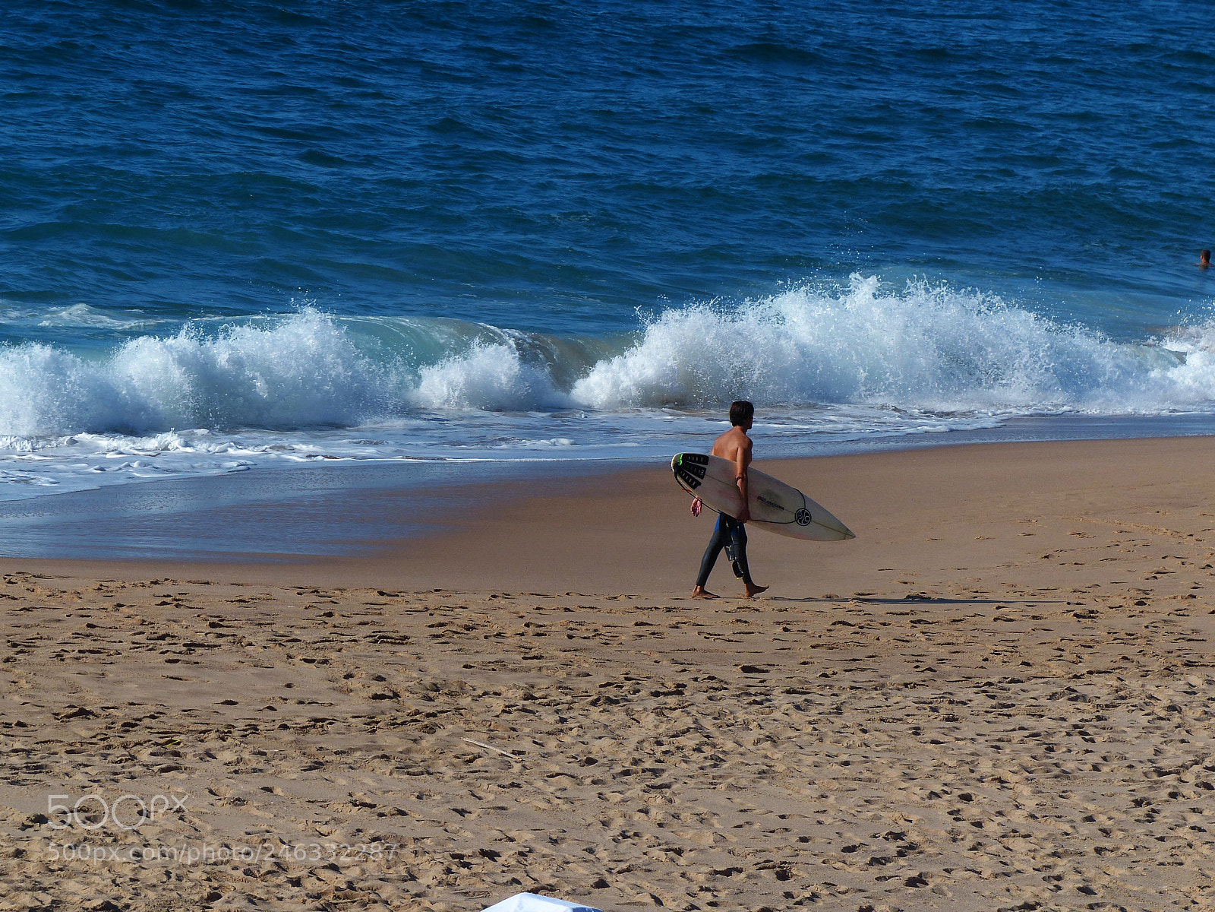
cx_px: 608
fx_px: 7757
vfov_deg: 6.7
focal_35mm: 221
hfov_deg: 9.0
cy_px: 456
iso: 100
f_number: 4
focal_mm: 39.8
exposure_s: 1/500
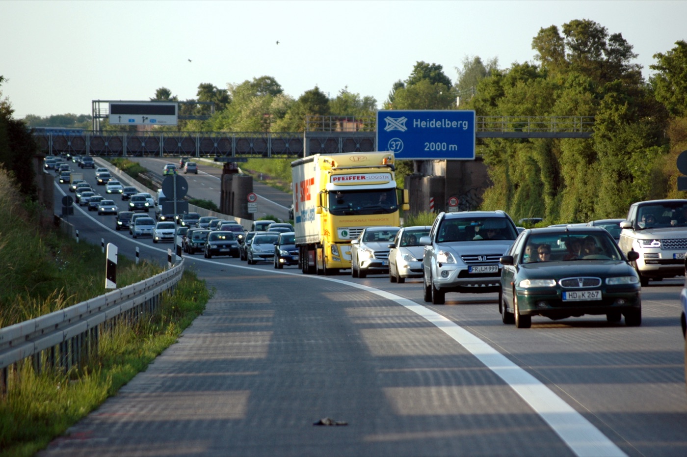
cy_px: 228
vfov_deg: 6.1
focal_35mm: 225
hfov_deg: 9.2
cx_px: 344
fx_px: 4290
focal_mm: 150
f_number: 5.3
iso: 200
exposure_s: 1/400
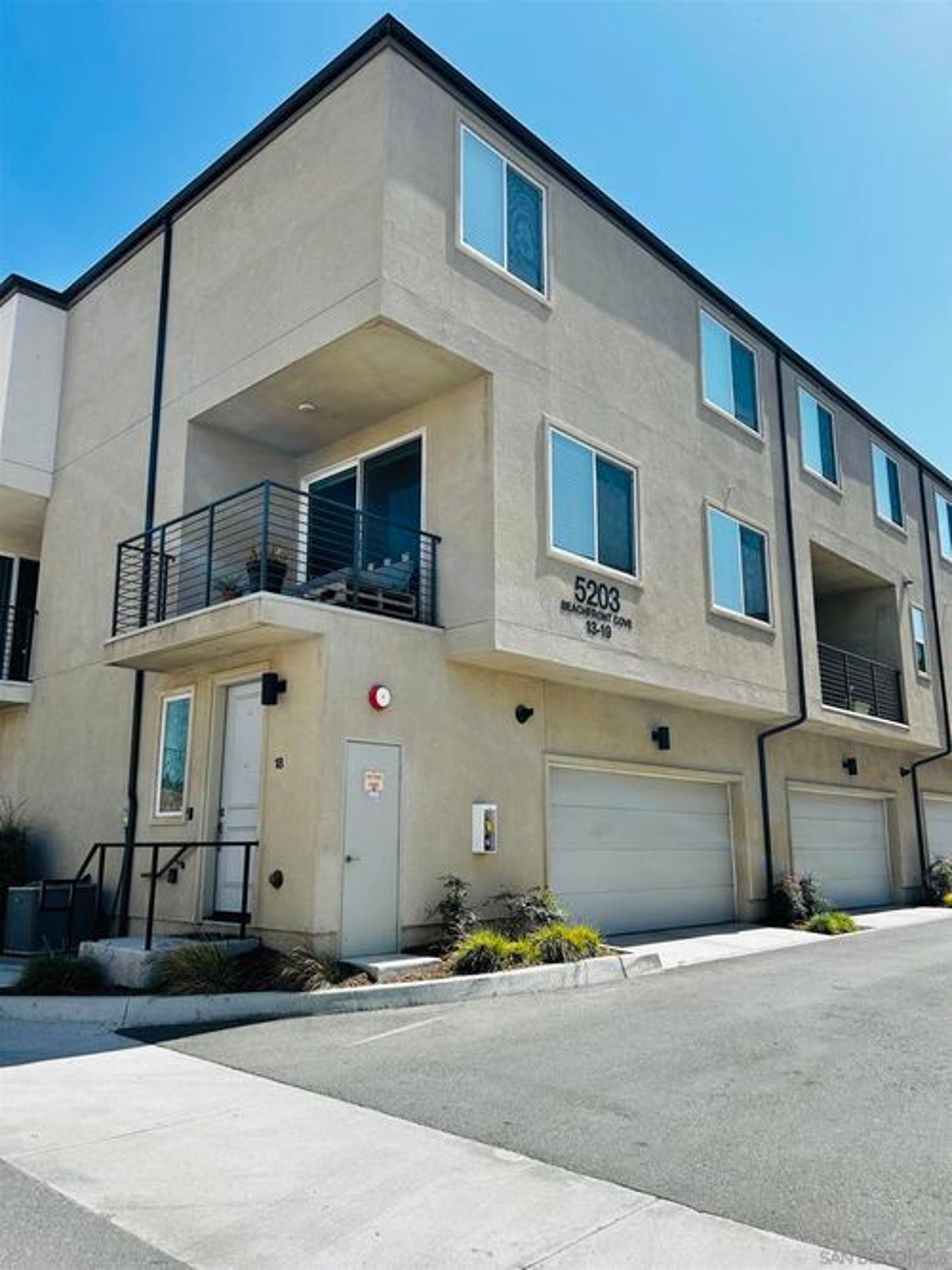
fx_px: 954
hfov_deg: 53.0
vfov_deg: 67.3
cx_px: 476
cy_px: 635
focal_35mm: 26
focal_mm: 5.7
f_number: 1.5
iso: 50
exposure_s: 1/3460
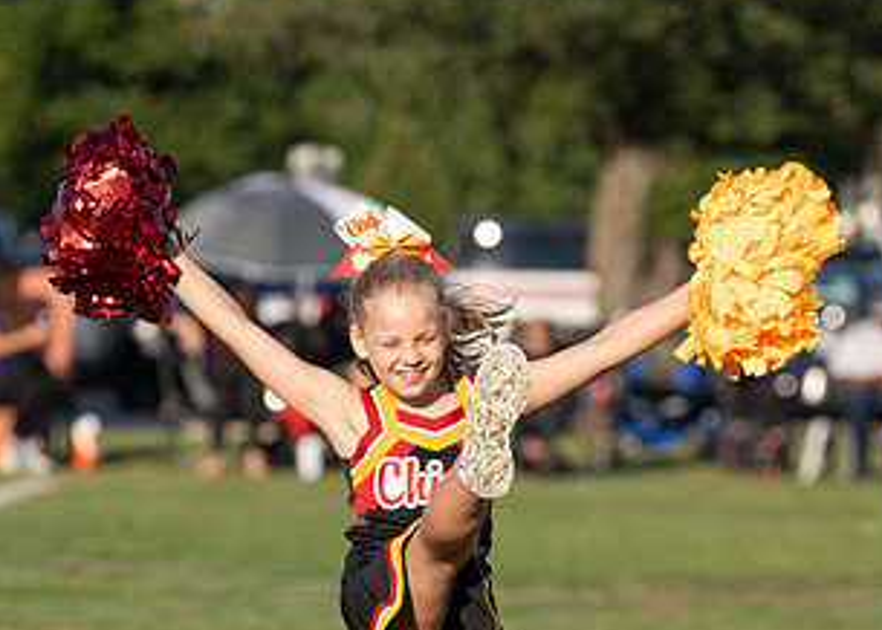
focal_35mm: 350
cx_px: 448
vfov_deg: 4.1
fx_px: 8769
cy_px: 515
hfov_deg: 5.8
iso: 320
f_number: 2.8
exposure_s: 1/5000
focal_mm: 127
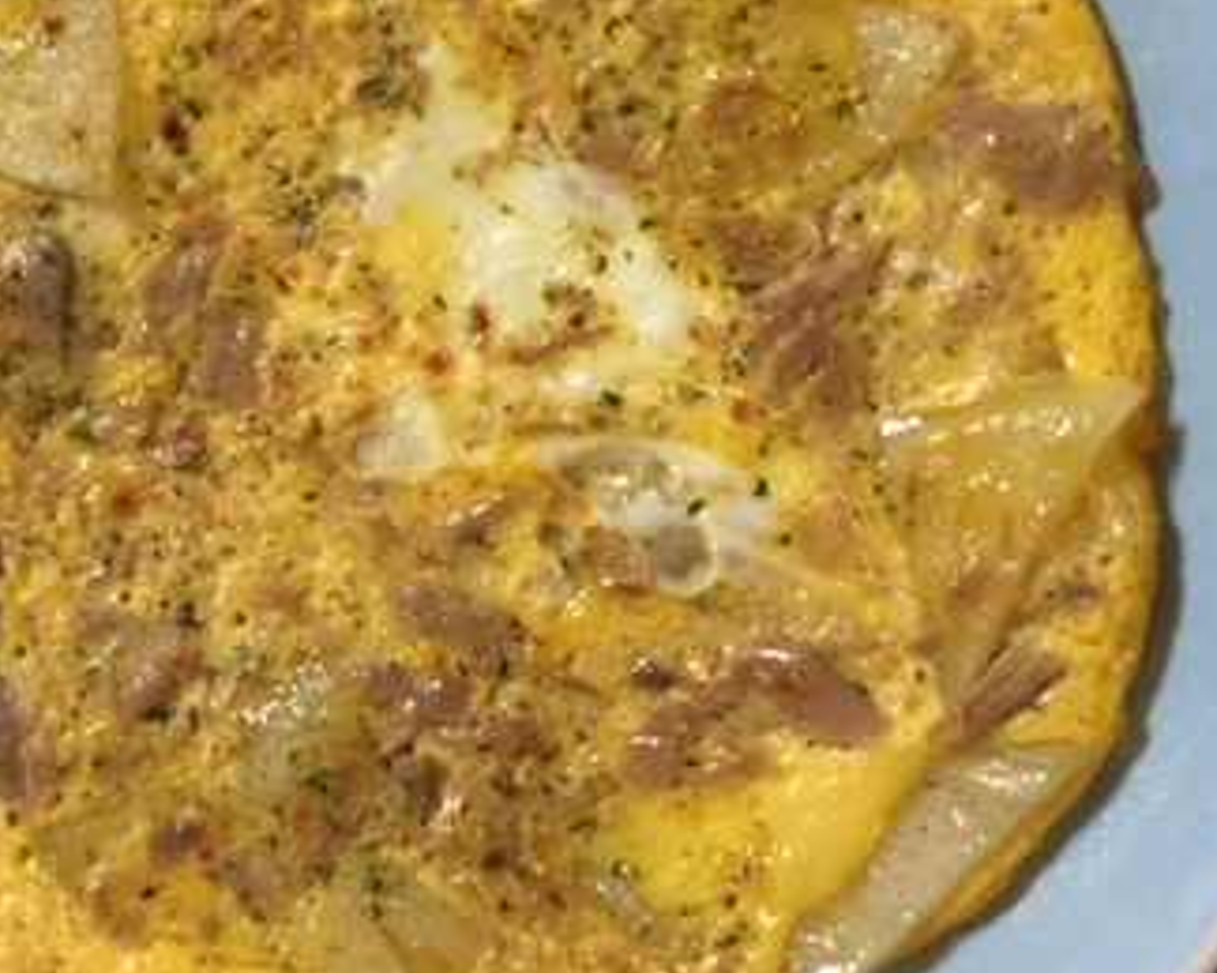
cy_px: 406
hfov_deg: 32.9
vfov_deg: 27.1
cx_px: 297
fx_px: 2016
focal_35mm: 56
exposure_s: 1/30
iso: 200
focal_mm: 4.15
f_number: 2.2
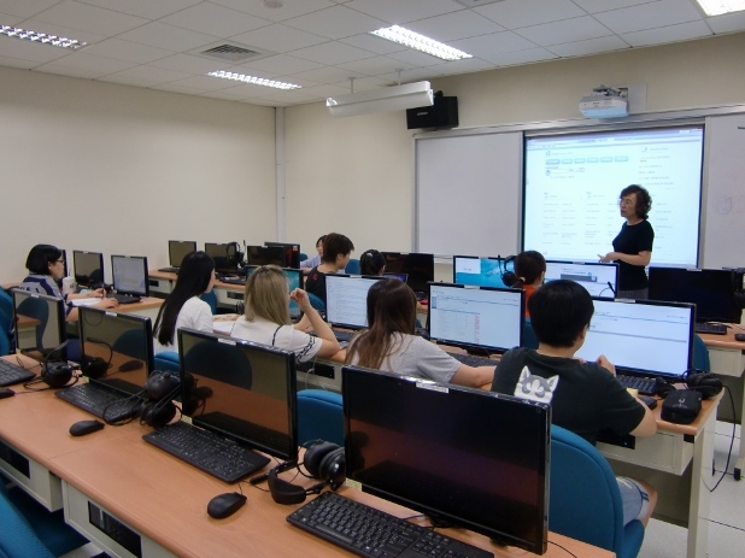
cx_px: 369
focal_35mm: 29
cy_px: 286
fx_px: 624
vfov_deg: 48.2
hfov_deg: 61.7
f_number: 2.6
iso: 100
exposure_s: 1/60
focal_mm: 4.9
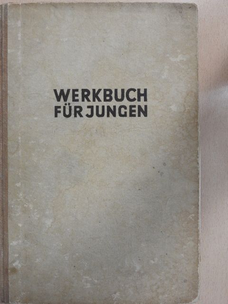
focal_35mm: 40
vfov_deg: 46.8
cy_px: 152
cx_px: 114
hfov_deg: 36.0
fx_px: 351
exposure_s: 1/13
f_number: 3.8
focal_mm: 7.2
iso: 400
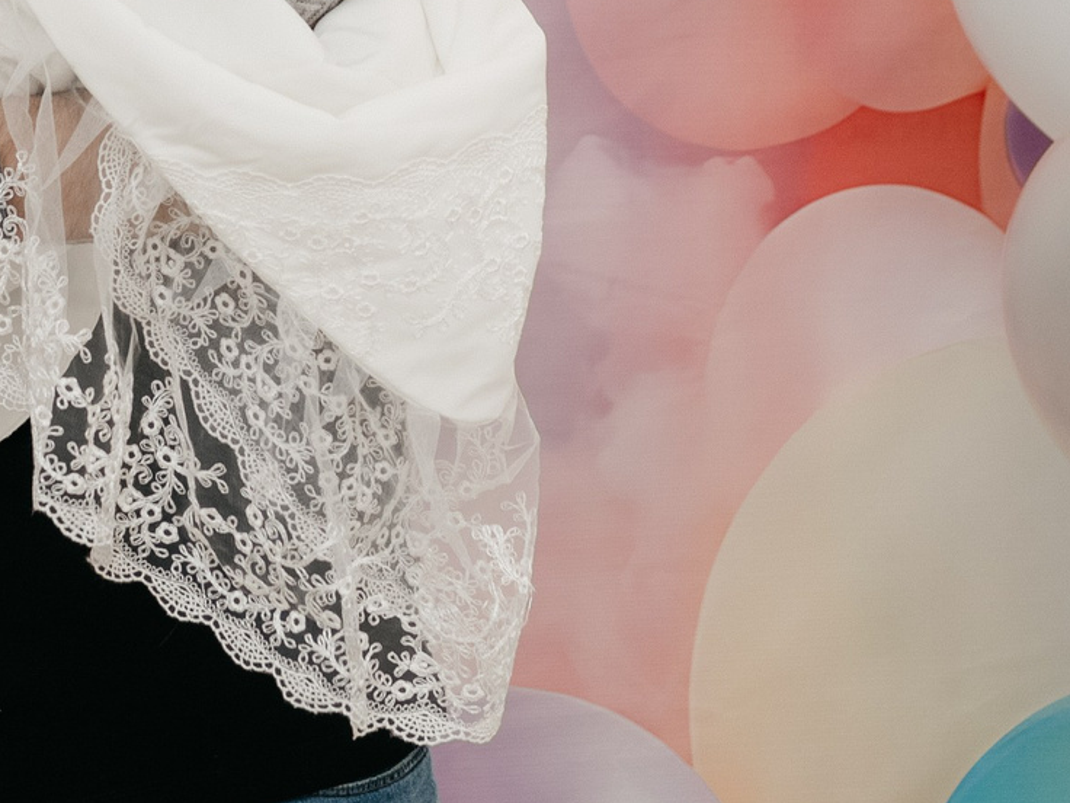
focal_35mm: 128
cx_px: 67
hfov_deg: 15.2
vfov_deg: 11.2
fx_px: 3957
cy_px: -328
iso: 400
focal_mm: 35
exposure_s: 1/160
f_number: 4
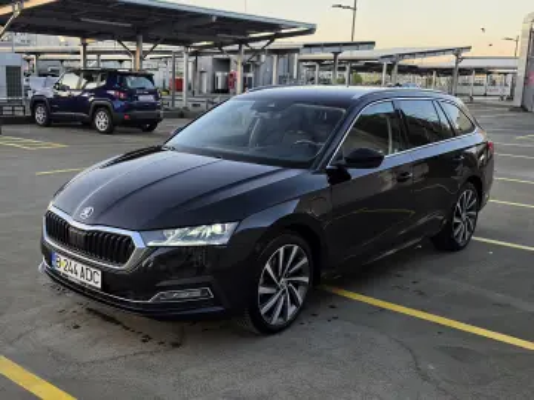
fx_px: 355
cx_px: 267
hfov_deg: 73.9
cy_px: 200
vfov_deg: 58.9
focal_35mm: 23
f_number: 1.4
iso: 32
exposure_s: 1/370
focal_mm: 6.5
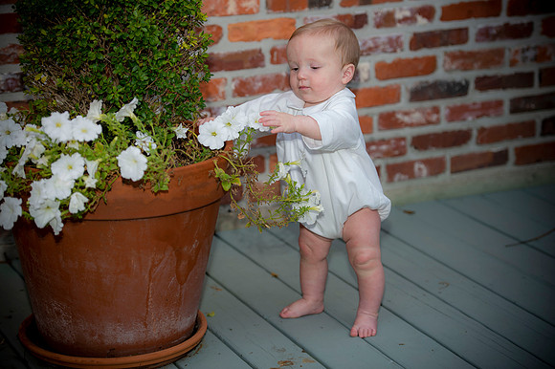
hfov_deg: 20.4
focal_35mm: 100
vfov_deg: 13.7
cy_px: 184
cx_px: 278
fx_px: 1541
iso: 50
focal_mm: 100
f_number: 3.2
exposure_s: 1/250
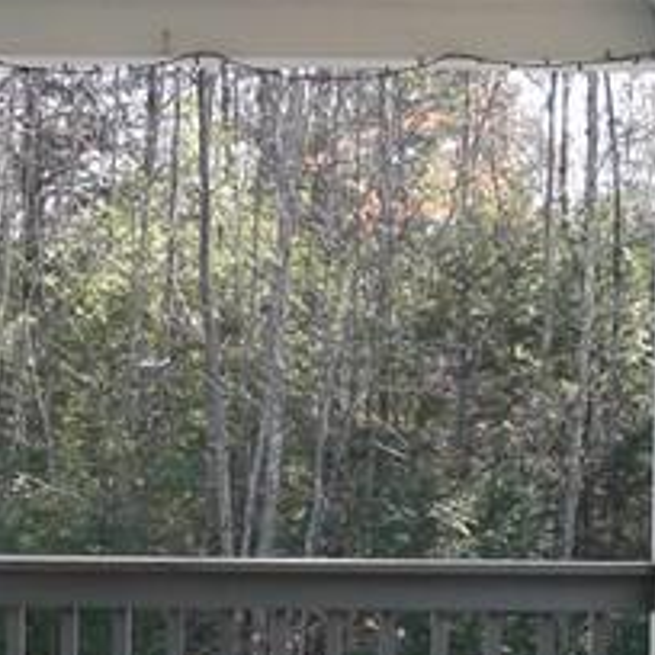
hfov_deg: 10.9
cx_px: 302
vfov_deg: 10.8
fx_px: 3425
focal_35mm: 160
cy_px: 652
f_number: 2.8
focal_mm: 6.3
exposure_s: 1/100
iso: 50
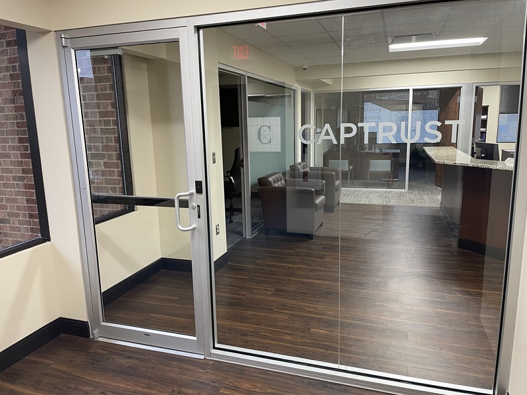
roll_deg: +0.9
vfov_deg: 53.0
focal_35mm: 26
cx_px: 264
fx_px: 396
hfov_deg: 67.3
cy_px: 198
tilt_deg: -11.3
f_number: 1.6
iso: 160
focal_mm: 4.2
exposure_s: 1/60
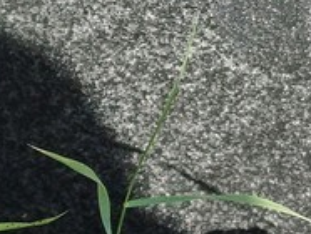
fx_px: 927
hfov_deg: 18.9
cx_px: 246
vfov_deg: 12.9
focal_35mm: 103
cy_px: -207
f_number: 1.7
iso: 50
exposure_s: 1/258
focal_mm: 5.31
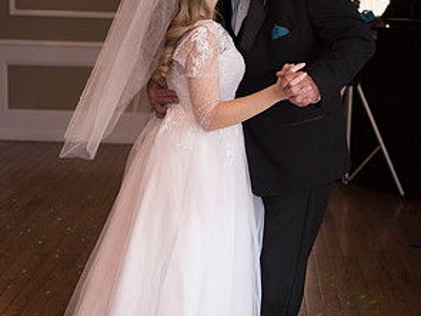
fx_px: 1033
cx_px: 211
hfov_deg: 23.0
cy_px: 144
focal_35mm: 85
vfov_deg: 17.4
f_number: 4
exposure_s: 1/125
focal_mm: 58
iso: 2000
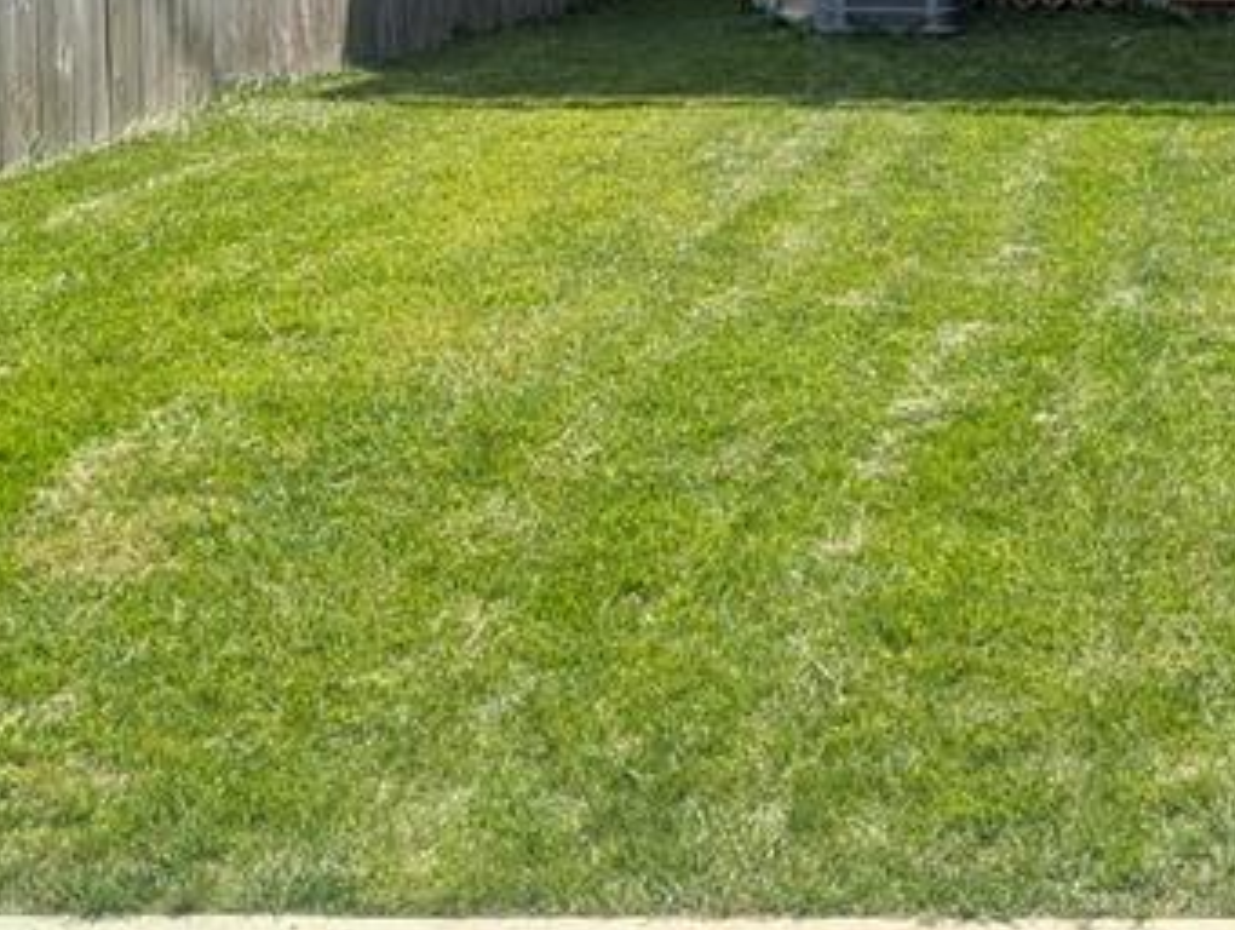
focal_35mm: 72
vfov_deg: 19.4
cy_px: -160
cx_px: 1075
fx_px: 2572
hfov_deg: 26.2
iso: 21
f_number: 1.68
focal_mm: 6.9
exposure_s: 1/1290
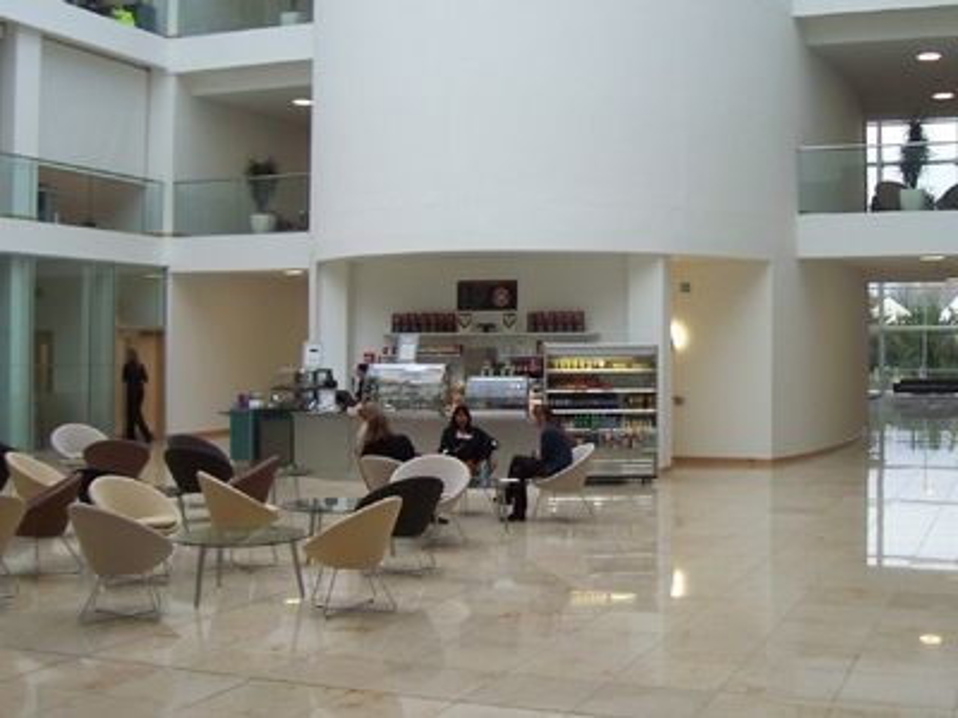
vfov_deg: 41.8
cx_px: 479
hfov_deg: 54.0
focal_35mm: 34
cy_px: 359
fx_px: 941
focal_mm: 5.6
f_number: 2.7
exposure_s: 1/90
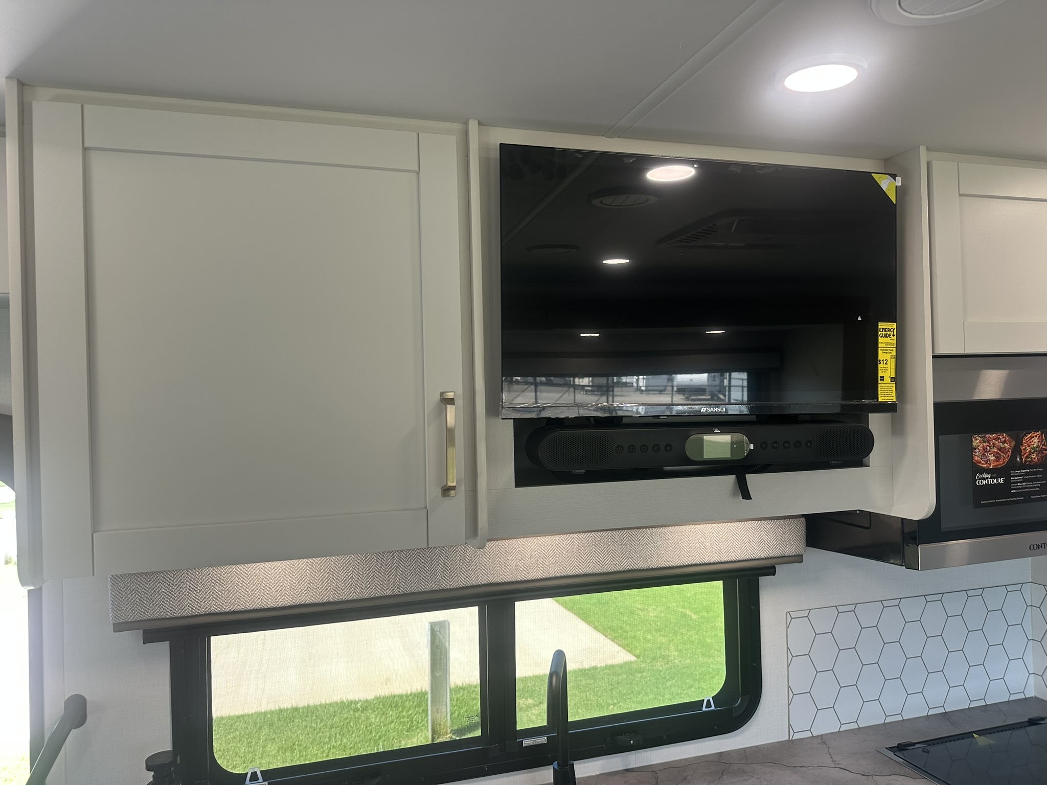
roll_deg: -1.6
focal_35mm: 24
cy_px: 392
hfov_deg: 71.6
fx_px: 726
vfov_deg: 56.8
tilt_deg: +2.0
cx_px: 524
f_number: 1.78
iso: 80
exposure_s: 1/121
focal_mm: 6.86
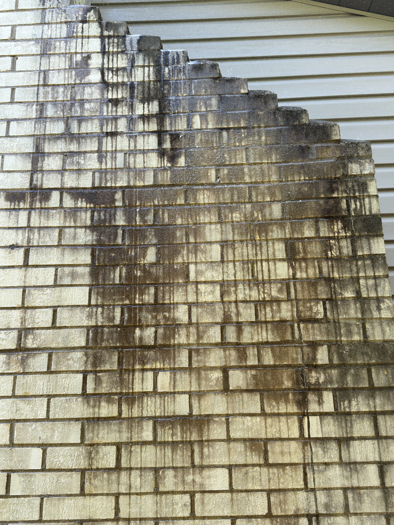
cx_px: 197
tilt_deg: +18.0
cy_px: 262
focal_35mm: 35
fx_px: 531
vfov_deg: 52.6
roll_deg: +1.2
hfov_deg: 40.7
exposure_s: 1/375
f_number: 1.78
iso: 100
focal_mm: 6.76
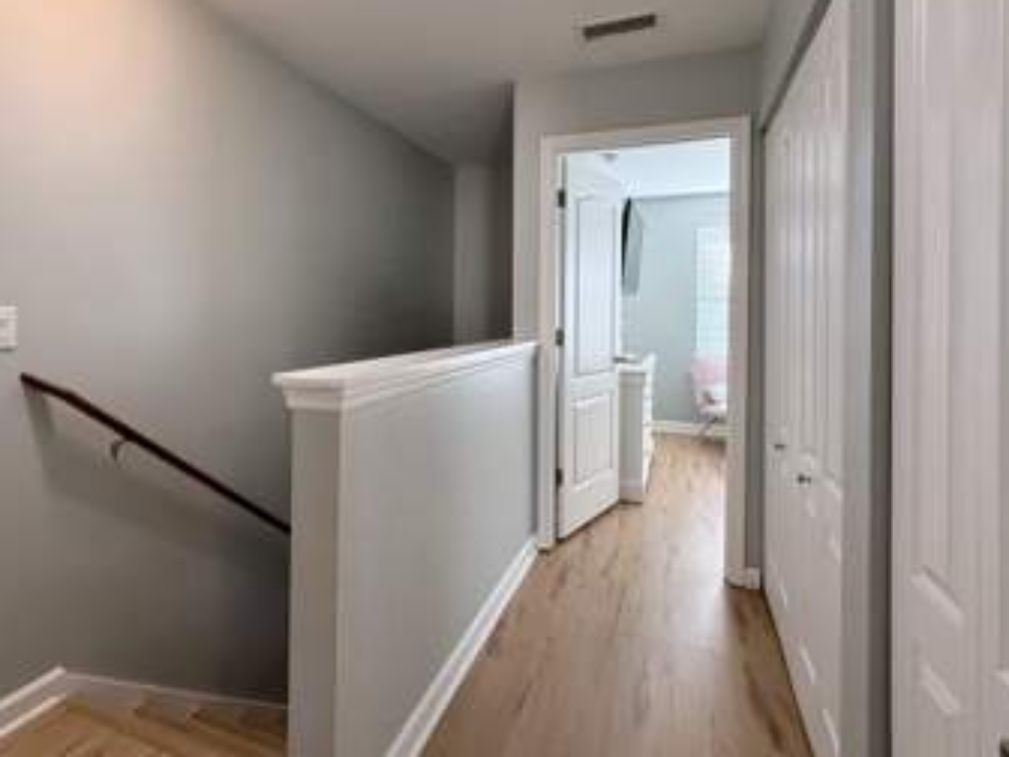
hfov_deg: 81.2
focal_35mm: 20
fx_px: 583
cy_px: 312
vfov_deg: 65.5
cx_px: 426
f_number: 2.2
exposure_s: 1/120
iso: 500
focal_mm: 2.22
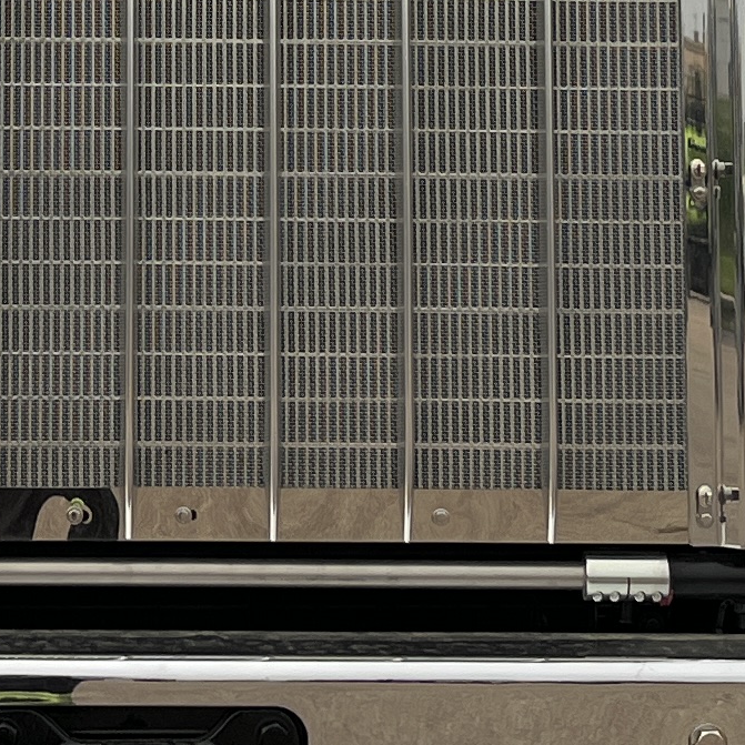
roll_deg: -1.4
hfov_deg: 12.5
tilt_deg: +4.8
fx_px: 3360
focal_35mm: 138
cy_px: -233
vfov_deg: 12.3
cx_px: 54
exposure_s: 1/4016
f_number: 1.6
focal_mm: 5.1
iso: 50
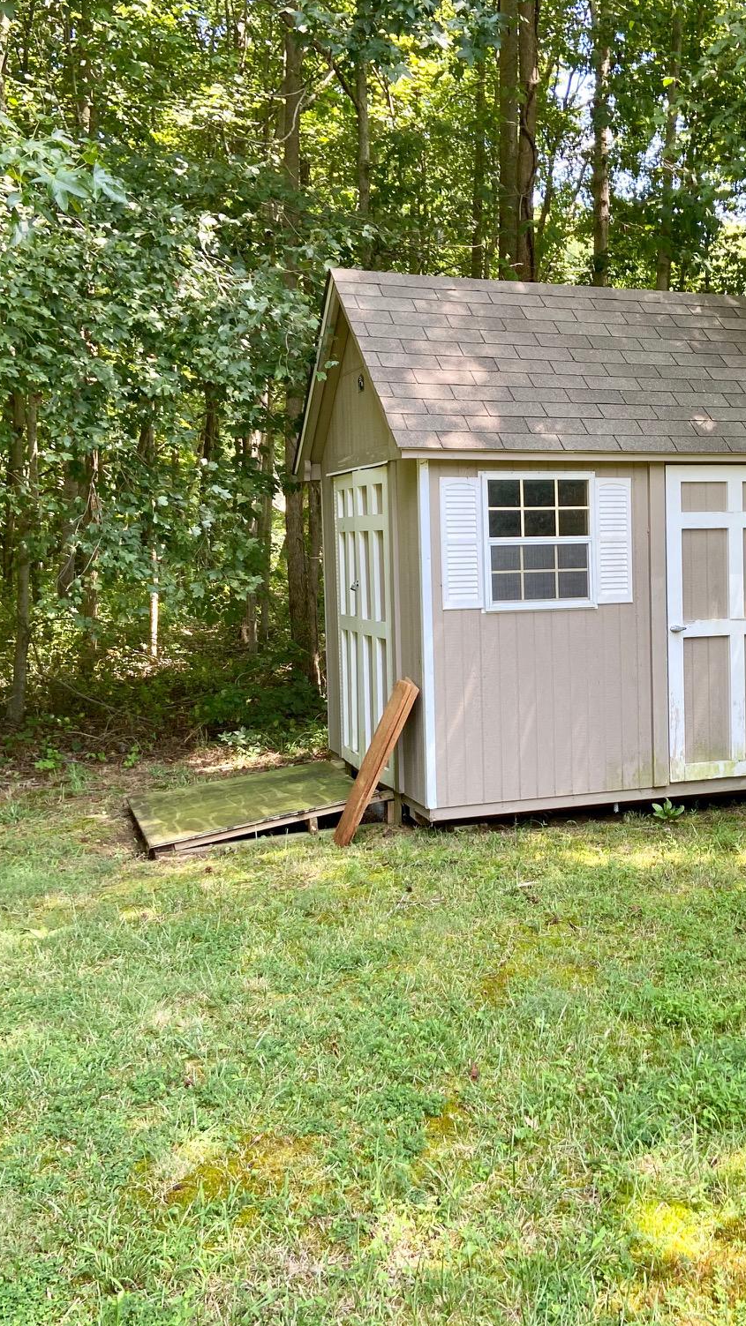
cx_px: 585
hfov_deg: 30.5
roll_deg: +0.7
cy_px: 662
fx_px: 1337
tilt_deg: -3.3
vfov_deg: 52.8
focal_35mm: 38
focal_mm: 4.25
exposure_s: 1/122
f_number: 1.8
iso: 40
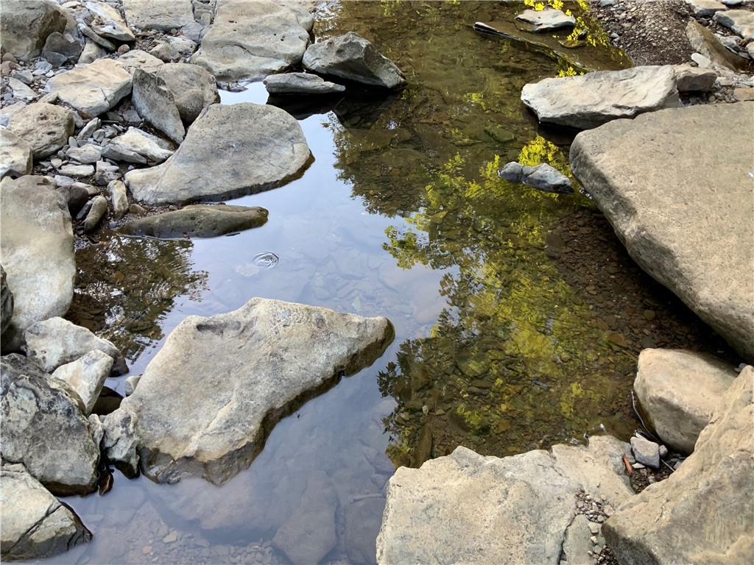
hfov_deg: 61.7
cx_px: 377
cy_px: 282
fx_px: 632
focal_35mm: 29
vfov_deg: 48.2
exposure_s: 1/122
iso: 40
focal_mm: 3
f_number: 1.8
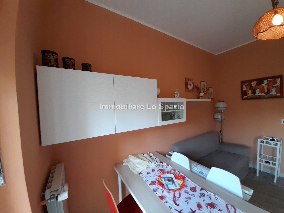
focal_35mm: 13
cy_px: 106
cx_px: 142
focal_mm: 1.42
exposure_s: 1/50
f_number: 2.2
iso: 160
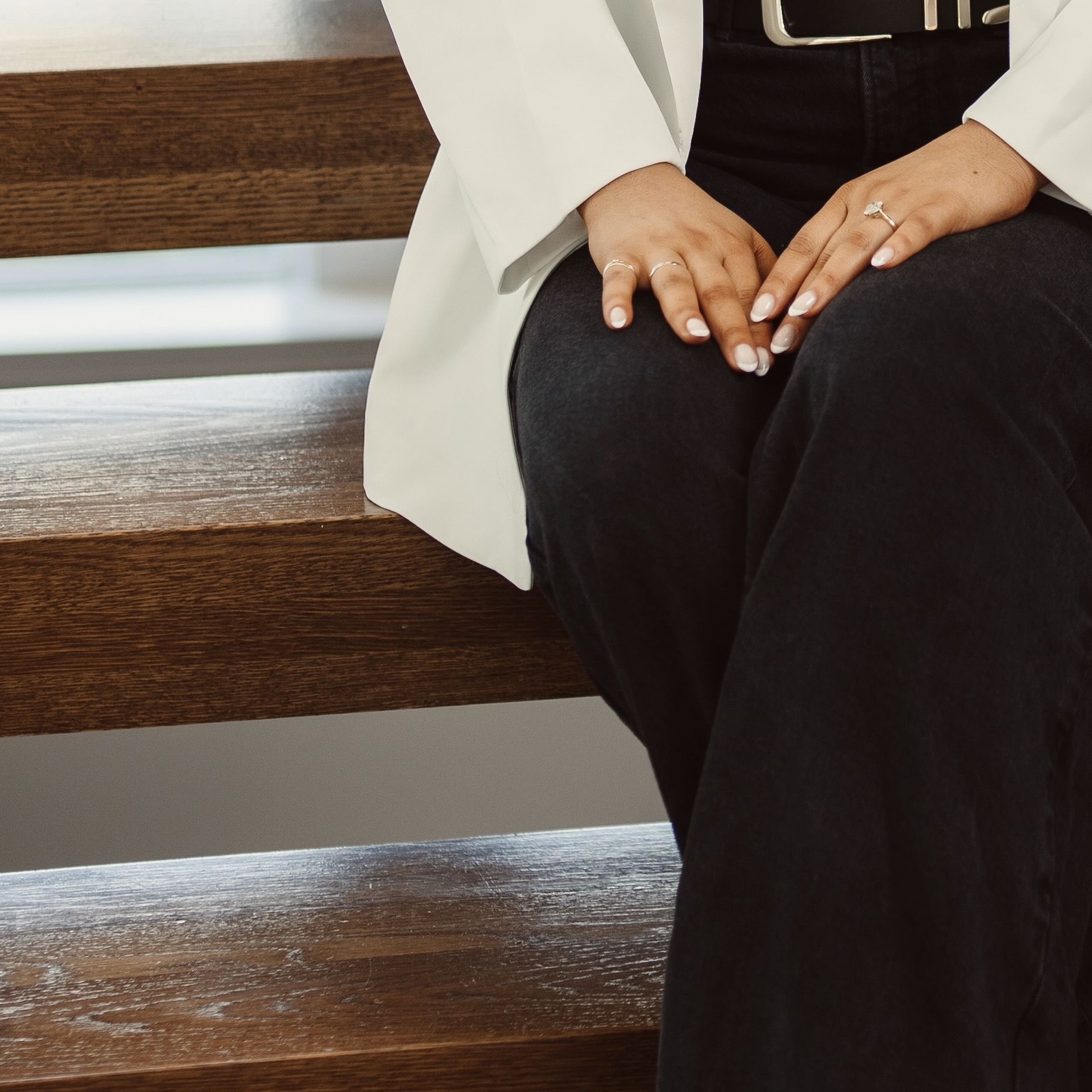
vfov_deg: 13.5
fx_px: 4568
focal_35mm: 128
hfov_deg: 13.5
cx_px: 988
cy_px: 101
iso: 100
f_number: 1.8
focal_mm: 50
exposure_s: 1/160
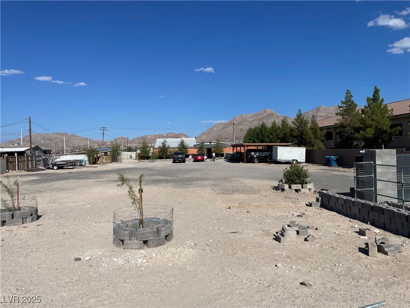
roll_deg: +2.1
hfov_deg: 67.3
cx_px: 205
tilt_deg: -1.6
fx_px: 308
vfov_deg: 53.1
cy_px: 154
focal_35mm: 26
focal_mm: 4.2
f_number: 1.6
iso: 50
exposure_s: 1/11905
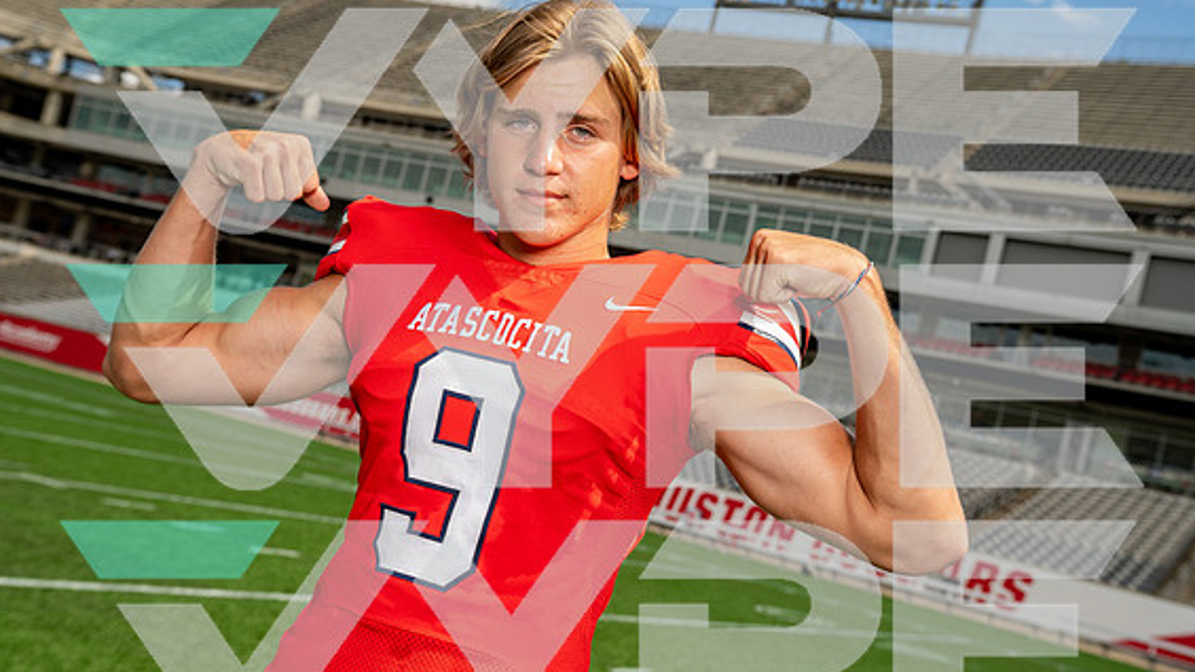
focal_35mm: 43
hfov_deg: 47.4
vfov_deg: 27.7
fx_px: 1363
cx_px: 605
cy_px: 377
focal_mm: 40
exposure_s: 1/320
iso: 100
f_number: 5
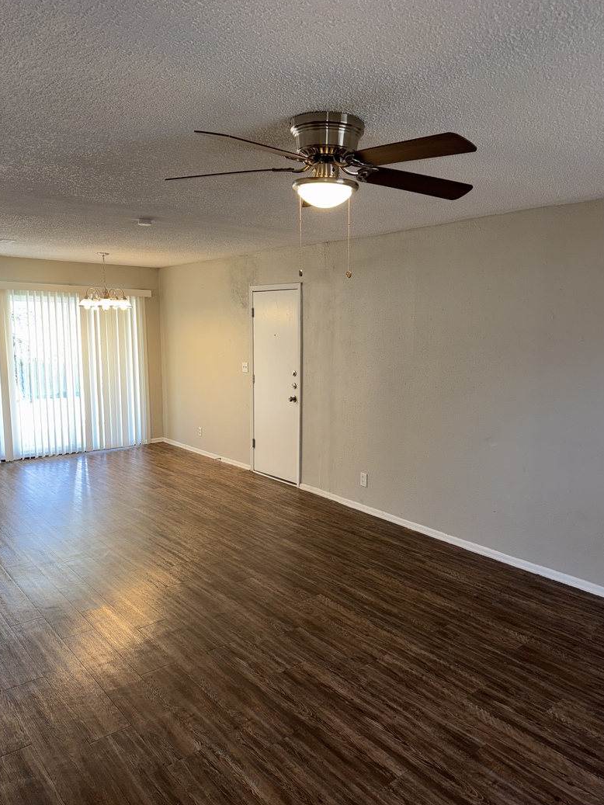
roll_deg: -0.5
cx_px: 309
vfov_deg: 69.4
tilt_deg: -6.5
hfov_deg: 54.9
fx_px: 581
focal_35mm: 25
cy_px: 398
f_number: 1.78
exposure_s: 1/35
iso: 64
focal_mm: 6.76
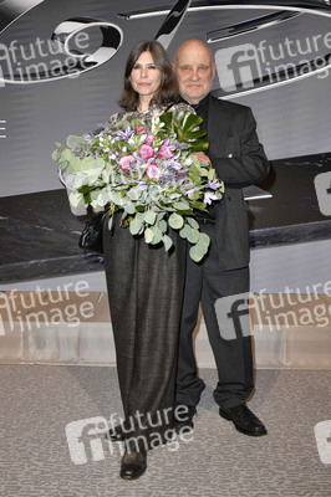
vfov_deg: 60.3
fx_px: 428
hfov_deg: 42.3
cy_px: 248
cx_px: 166
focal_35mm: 31
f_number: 6.3
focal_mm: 31
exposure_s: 1/250
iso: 2000
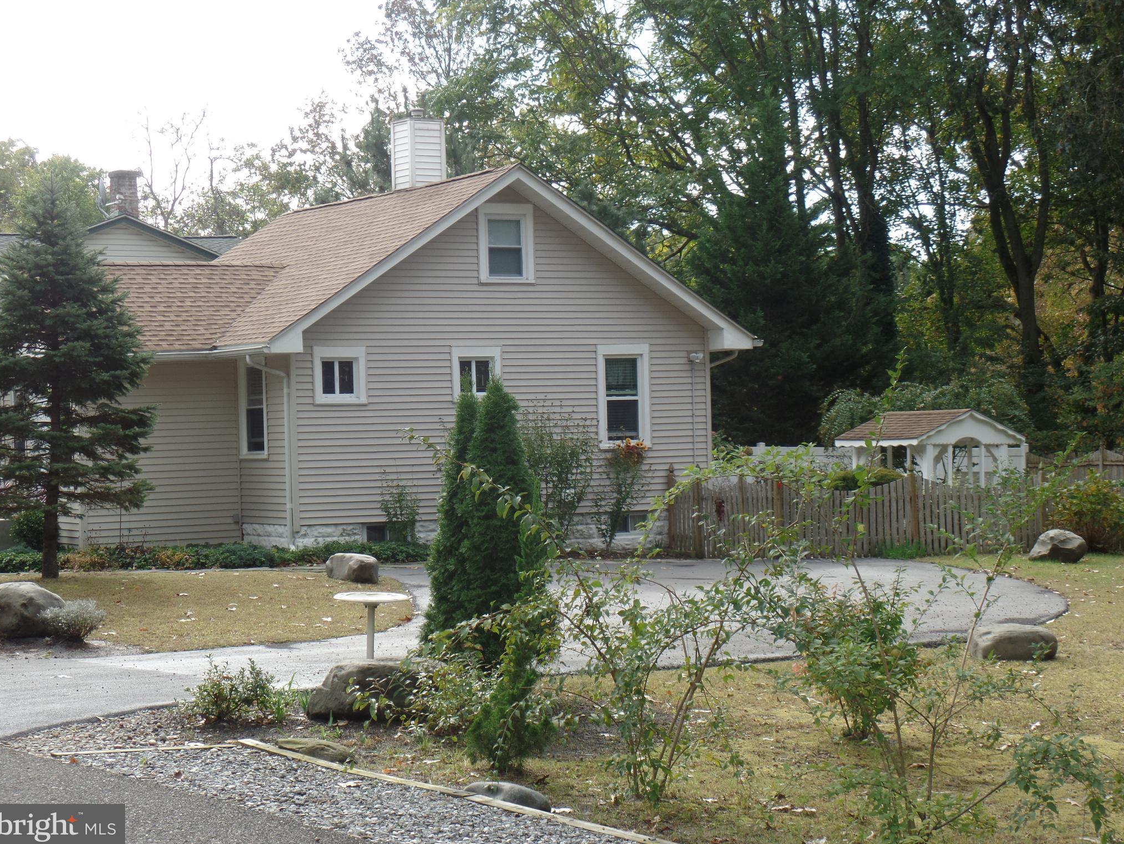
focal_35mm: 79
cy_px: 422
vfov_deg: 18.7
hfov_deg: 24.7
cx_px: 555
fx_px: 2565
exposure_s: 1/250
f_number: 3.8
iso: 80
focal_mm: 13.9
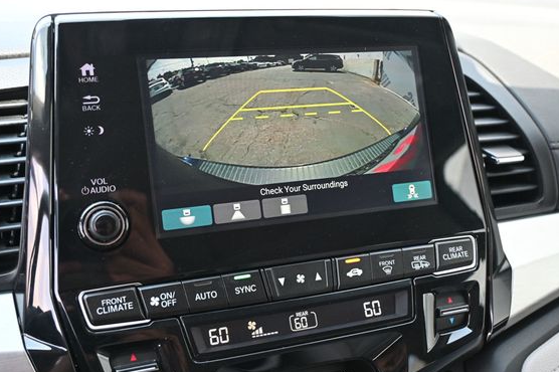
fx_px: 590
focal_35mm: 38
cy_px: 189
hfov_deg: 50.7
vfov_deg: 35.0
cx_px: 258
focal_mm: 22
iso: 800
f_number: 4
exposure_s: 1/125
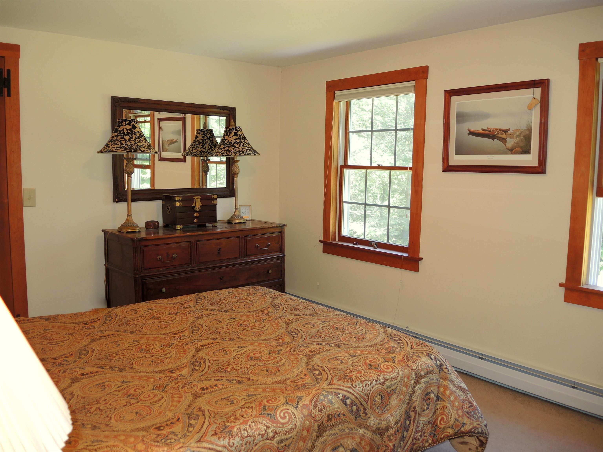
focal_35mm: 28
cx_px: 302
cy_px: 226
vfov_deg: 49.7
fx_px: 488
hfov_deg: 63.4
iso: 125
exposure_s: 1/40
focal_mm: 6
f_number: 2
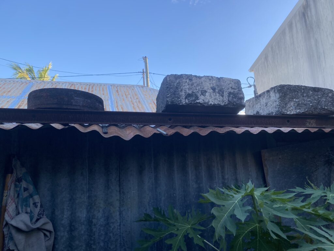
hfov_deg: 67.3
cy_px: 126
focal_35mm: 26
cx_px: 167
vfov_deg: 53.1
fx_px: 251
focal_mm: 4.25
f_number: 1.8
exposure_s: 1/552
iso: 32
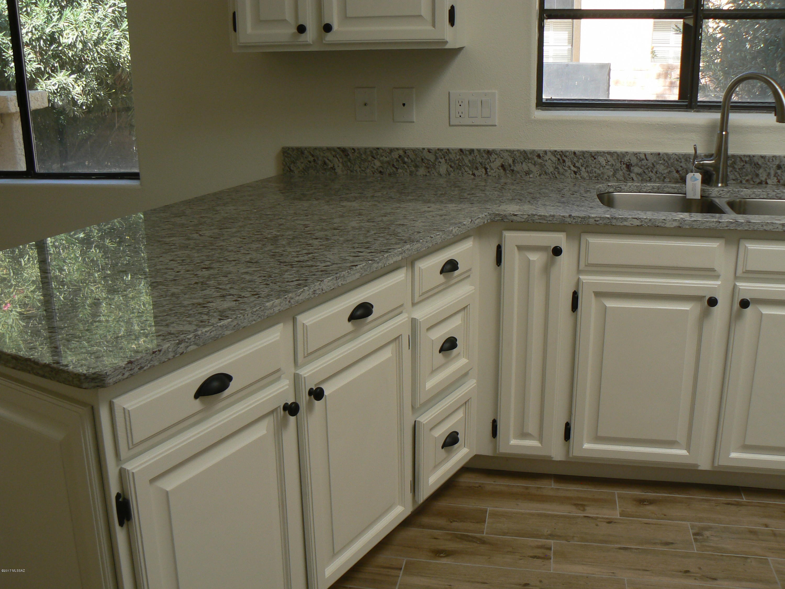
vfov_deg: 39.7
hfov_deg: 51.4
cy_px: 294
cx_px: 392
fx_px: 816
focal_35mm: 36
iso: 80
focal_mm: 6
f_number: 4.5
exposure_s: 1/100
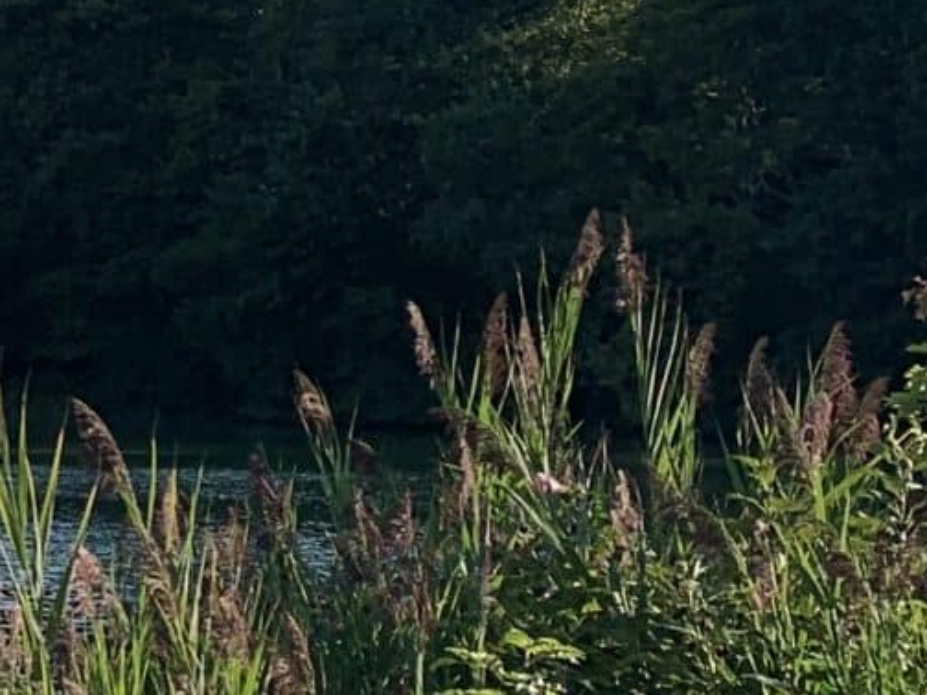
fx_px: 3535
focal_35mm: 132
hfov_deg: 12.9
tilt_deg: +6.2
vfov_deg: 11.1
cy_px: -110
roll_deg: +0.9
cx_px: -944
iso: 25
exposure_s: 1/2033
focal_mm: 4.25
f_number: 1.8
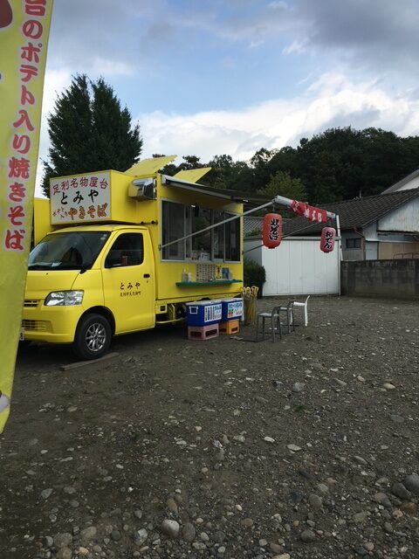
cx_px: 210
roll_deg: -0.7
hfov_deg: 48.2
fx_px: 468
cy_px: 280
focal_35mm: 29
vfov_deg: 61.7
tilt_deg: -2.5
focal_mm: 4.15
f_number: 2.2
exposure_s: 1/1350
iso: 25
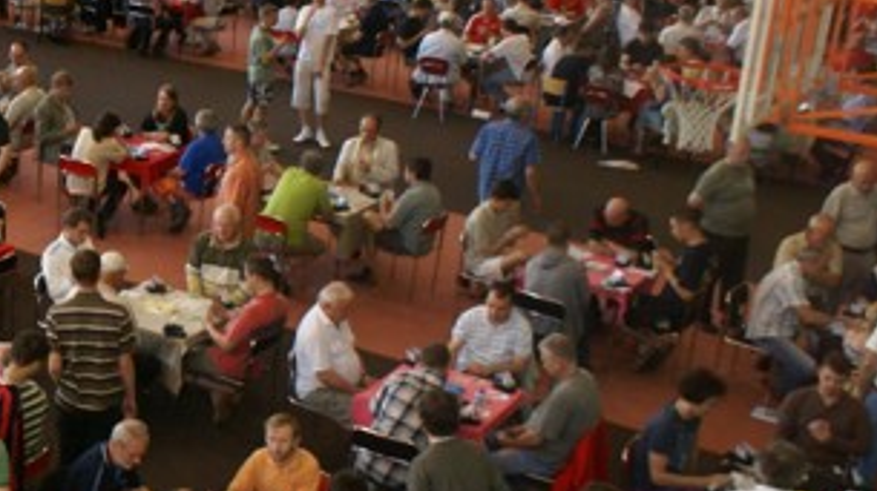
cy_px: 284
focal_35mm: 65
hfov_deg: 29.3
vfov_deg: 18.5
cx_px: -83
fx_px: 1510
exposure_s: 1/100
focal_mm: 18
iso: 400
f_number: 5.6
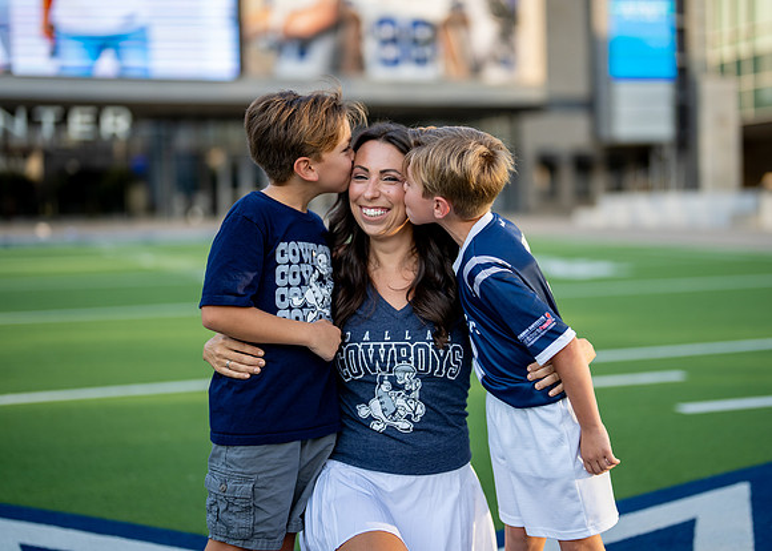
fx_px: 1275
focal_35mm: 58
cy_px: 248
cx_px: 409
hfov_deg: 33.7
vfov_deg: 24.4
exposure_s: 1/2000
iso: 100
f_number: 1.2
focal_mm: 50
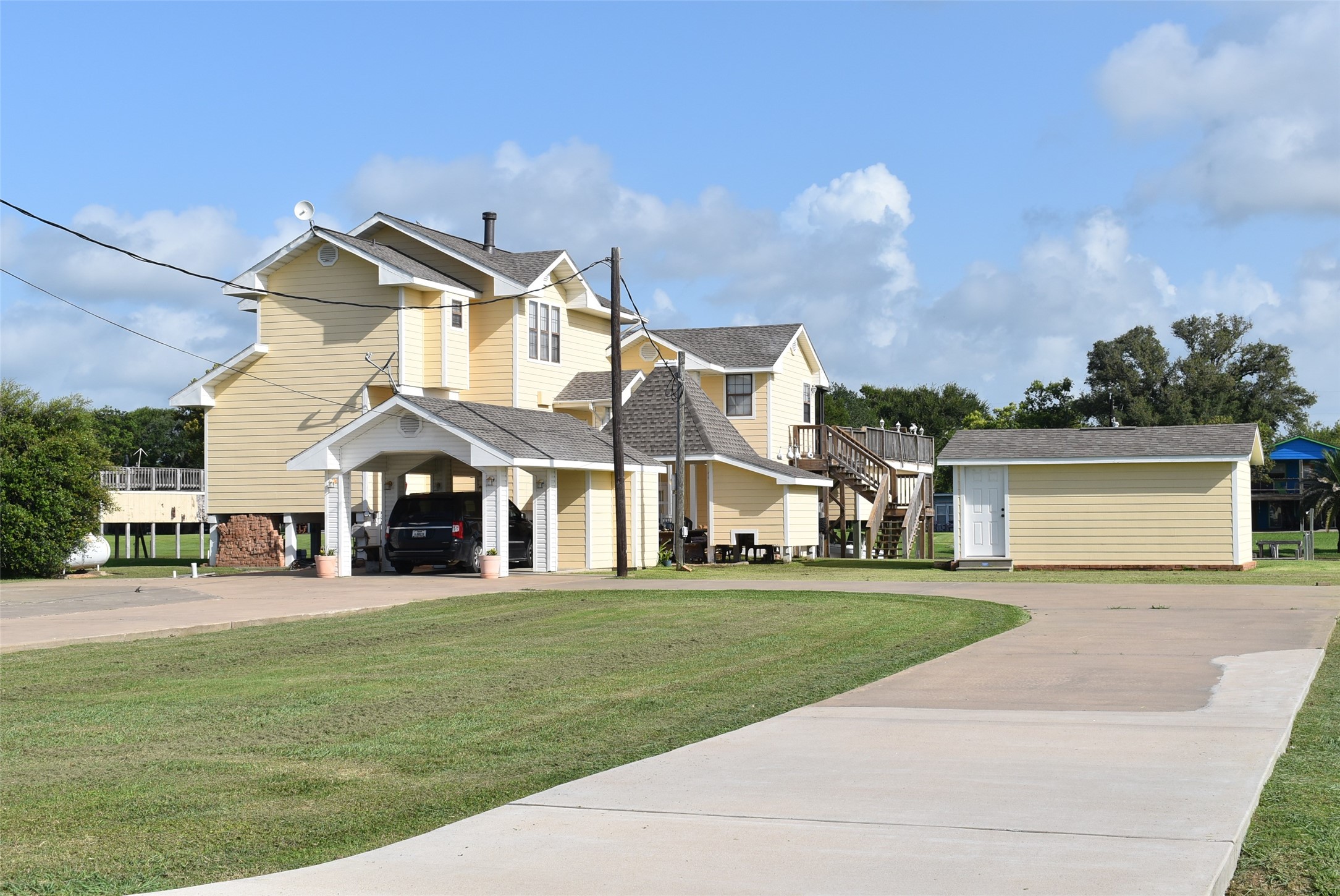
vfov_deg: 26.5
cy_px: 448
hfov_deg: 38.9
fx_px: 1899
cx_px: 670
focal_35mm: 51
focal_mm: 34
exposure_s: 1/400
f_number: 10
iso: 200
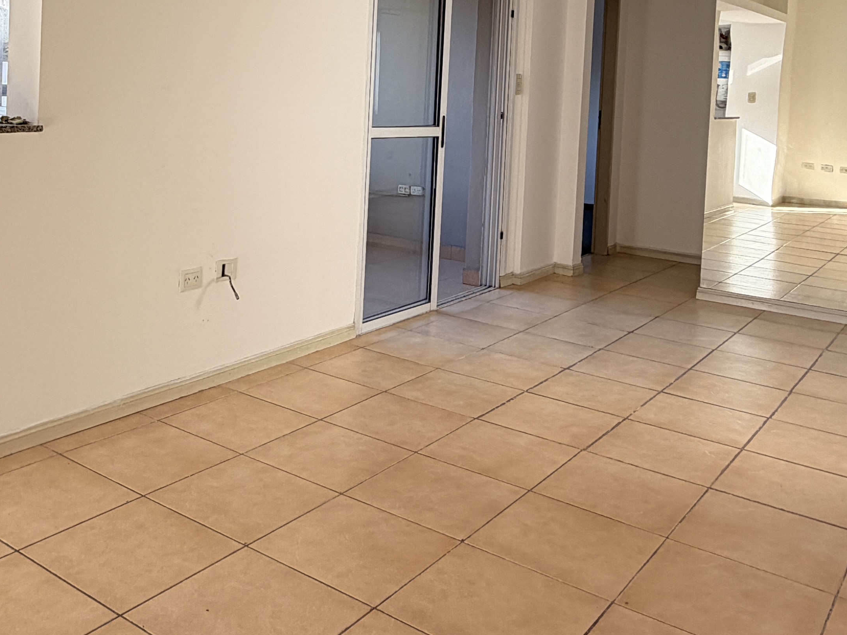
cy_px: 112
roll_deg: -2.4
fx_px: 905
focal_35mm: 37
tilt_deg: -1.8
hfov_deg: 49.8
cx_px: 331
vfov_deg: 37.1
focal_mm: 2.22
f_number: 2.2
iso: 64
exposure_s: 1/121
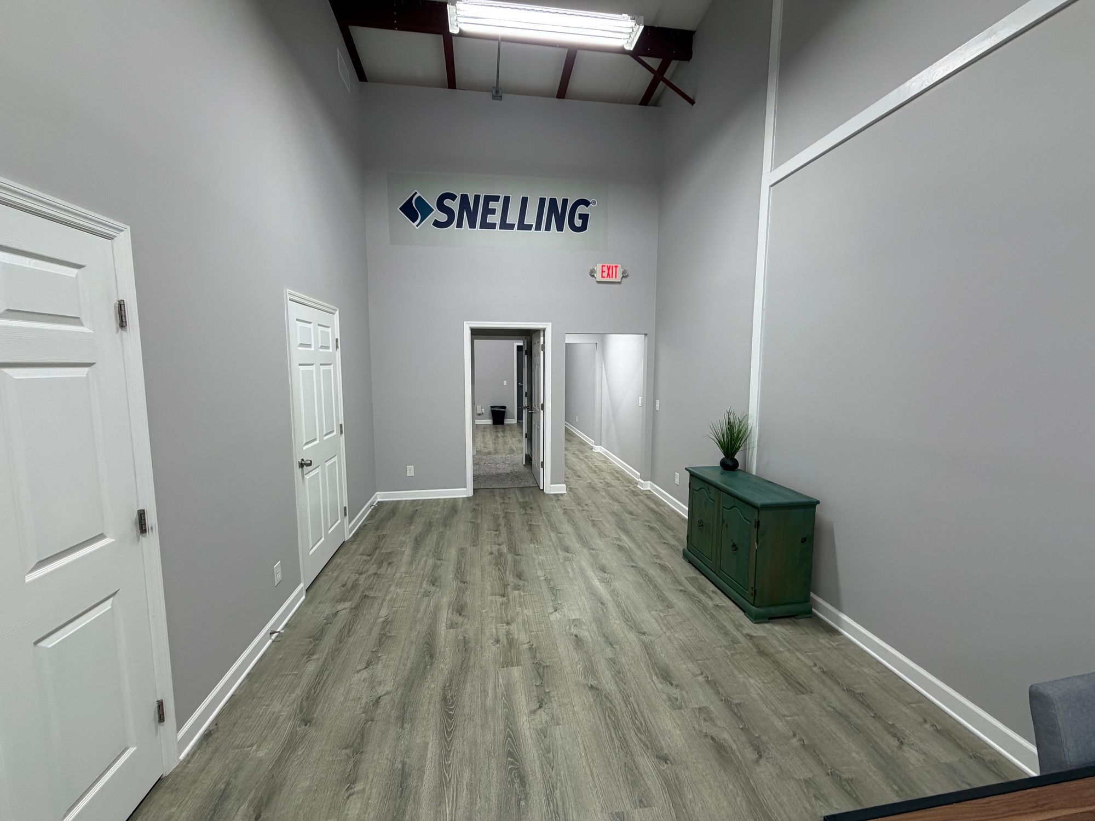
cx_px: 548
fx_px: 443
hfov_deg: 102.1
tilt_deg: -4.3
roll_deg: -0.3
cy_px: 410
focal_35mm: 14
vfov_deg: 85.7
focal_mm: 2.22
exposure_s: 1/120
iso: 125
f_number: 2.2
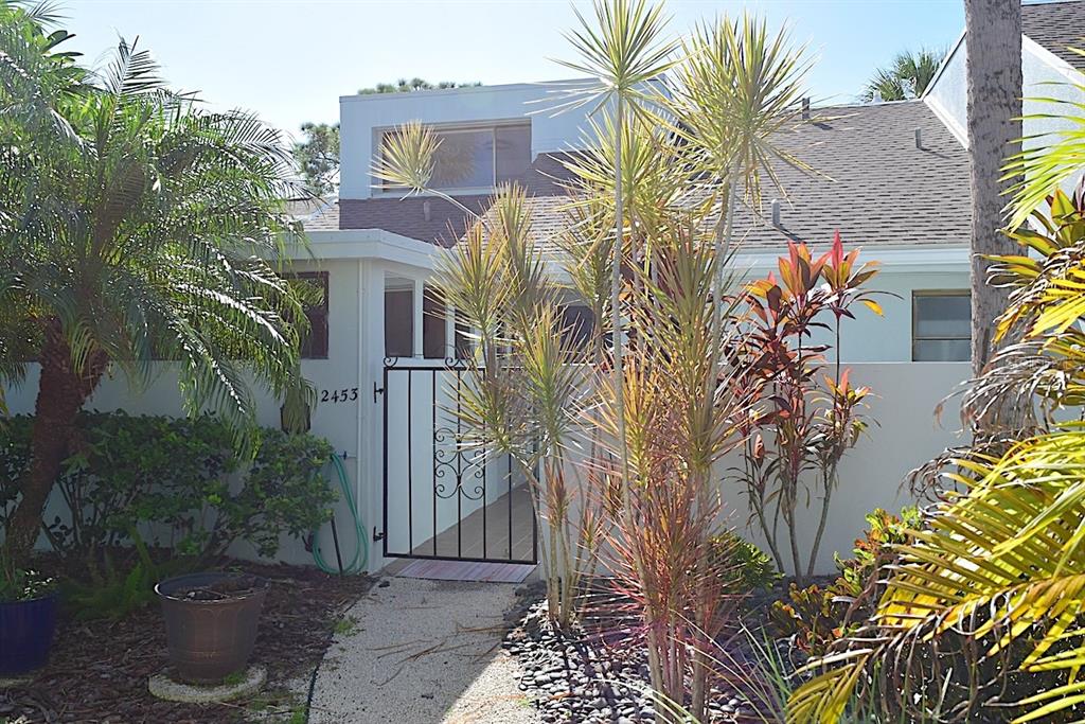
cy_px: 362
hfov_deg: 57.2
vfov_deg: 40.0
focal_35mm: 33
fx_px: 995
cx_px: 542
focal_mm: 22
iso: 400
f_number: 11
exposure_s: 1/400
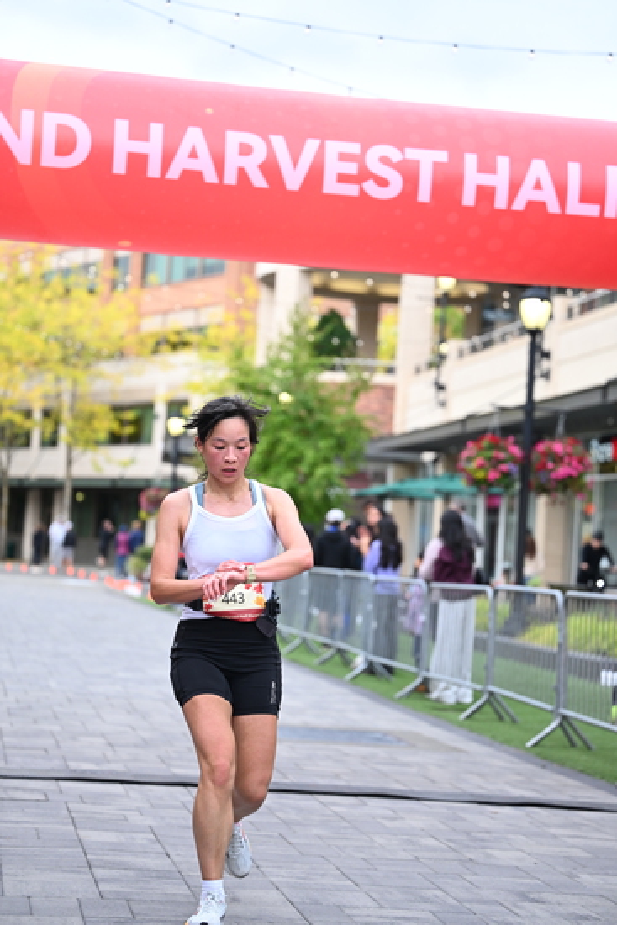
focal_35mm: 77
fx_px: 1978
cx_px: 308
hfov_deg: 17.7
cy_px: 462
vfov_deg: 26.3
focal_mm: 77
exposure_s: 1/1600
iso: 1000
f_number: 2.8
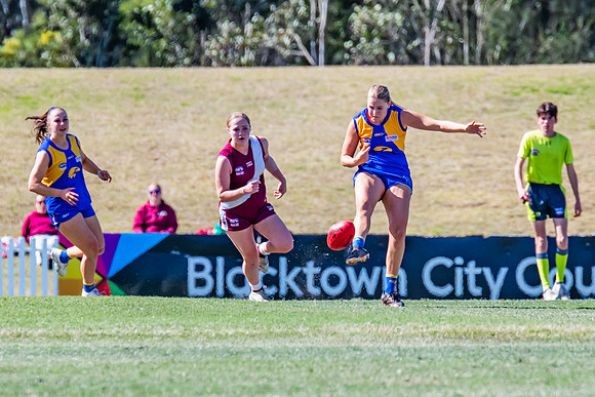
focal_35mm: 766
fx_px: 12661
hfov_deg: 2.7
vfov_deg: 1.8
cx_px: 344
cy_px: 161
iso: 800
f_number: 8
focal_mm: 420
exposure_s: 1/1600
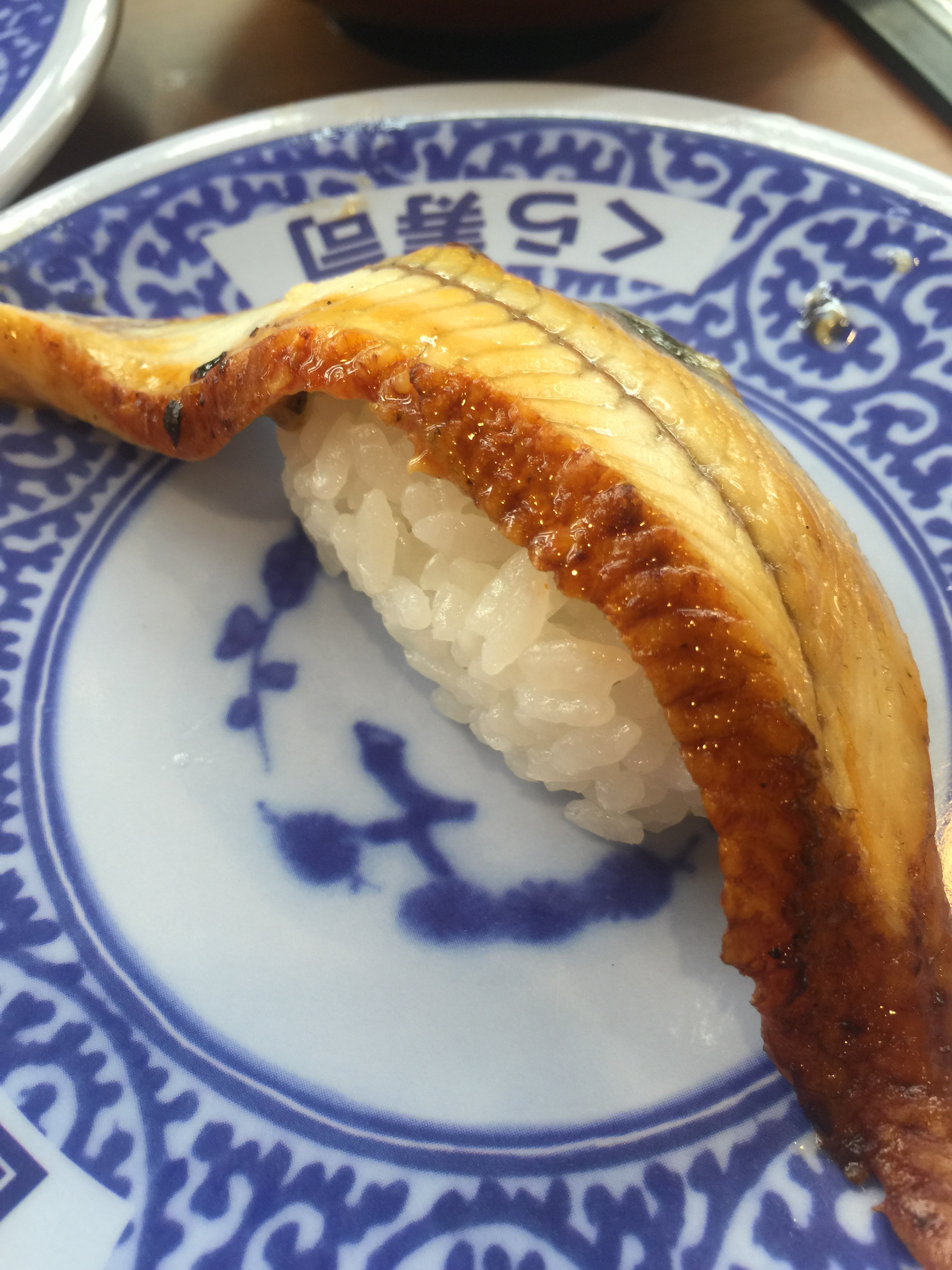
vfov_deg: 61.7
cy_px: 635
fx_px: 1063
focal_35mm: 29
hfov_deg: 48.2
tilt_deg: -58.3
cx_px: 476
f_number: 2.2
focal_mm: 4.15
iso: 32
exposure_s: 1/30
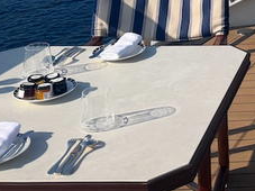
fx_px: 655
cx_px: 390
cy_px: -158
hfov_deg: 19.1
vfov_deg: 14.5
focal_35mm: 89
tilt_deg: -2.5
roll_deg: -2.4
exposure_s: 1/6173
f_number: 1.78
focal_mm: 6.76
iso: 80
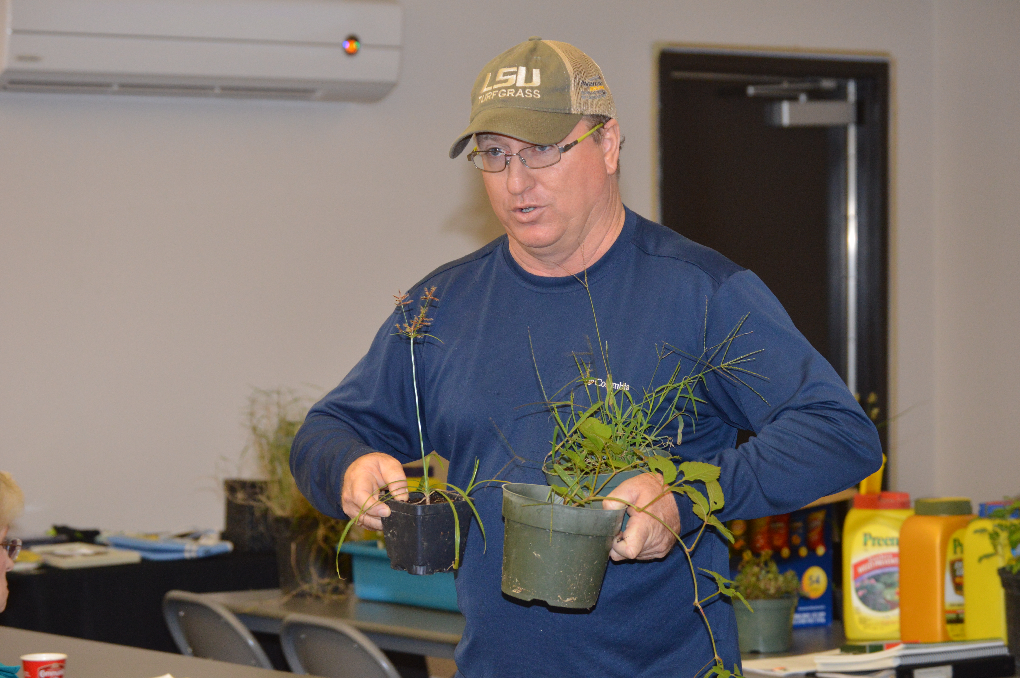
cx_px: 510
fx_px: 3312
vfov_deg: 11.7
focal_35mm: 117
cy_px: 339
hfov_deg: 17.5
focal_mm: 78
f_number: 4.5
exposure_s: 1/60
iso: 900
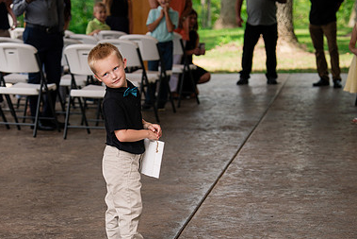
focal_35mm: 128
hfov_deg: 16.0
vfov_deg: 10.7
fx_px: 1270
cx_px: 117
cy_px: 167
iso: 160
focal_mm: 70
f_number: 2.8
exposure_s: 1/400
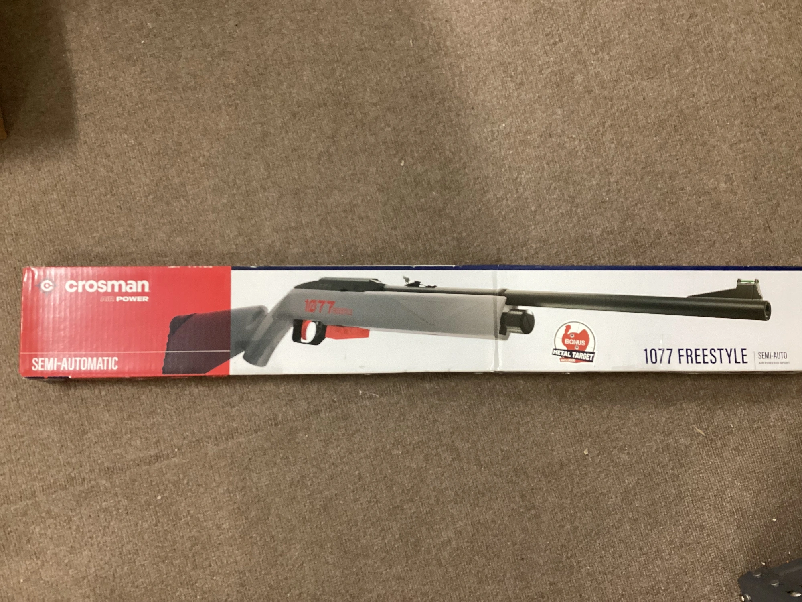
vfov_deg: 45.4
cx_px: 401
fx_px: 718
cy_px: 301
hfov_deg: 58.4
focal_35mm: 31
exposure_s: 1/40
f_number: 2.4
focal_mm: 3.3
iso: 320
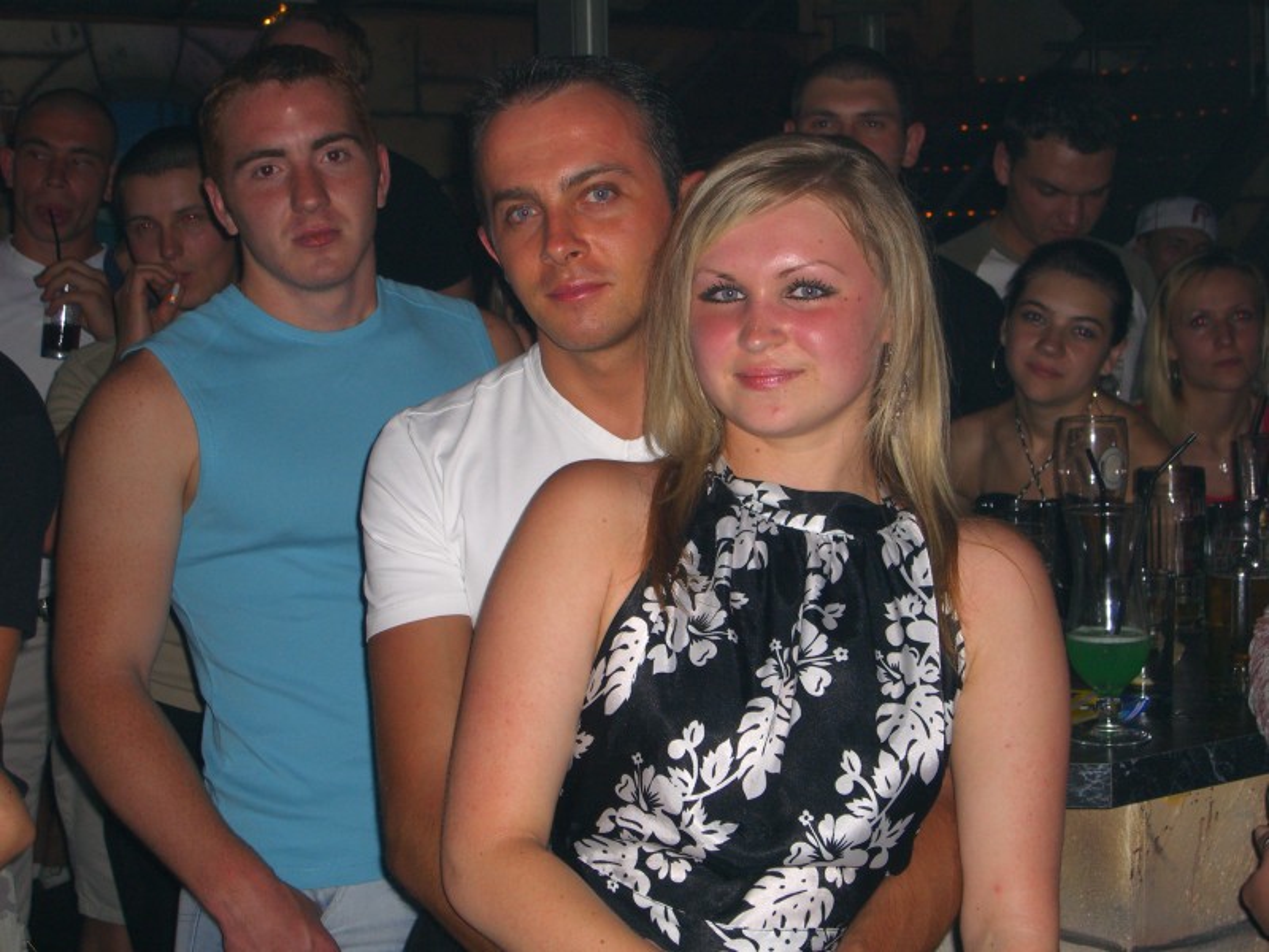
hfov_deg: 28.6
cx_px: 634
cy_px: 476
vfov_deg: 21.6
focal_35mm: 68
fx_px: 2493
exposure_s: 1/60
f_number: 4
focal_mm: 14.2
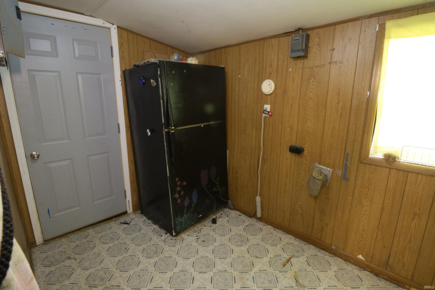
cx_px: 218
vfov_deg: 70.4
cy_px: 145
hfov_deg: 93.3
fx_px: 205
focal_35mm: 17
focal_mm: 17
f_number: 13
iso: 1600
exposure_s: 1/2
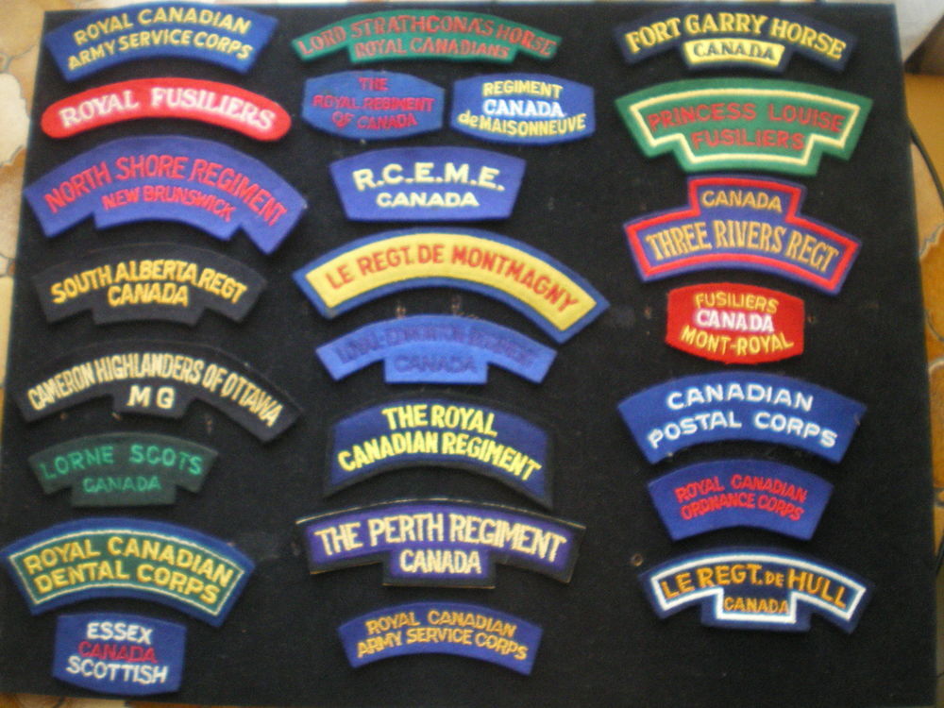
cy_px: 354
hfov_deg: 49.0
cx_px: 472
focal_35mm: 38
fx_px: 1036
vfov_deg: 37.7
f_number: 3.1
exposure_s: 1/20
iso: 400
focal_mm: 6.3
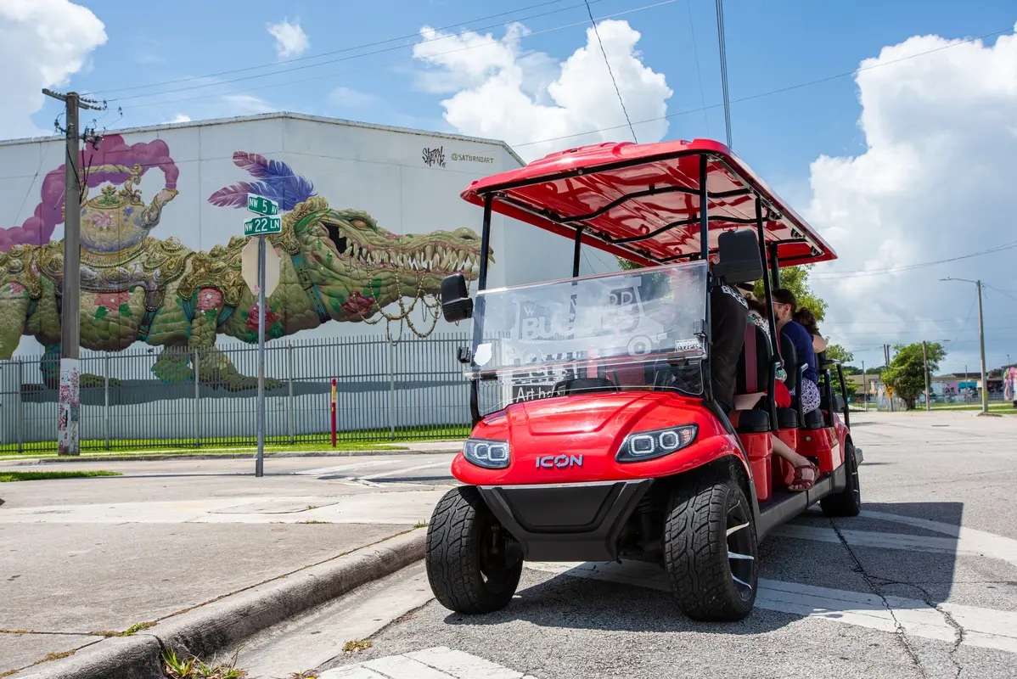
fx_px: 989
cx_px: 508
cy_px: 340
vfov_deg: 37.9
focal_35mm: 35
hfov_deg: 54.4
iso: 100
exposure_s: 1/200
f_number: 11
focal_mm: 35
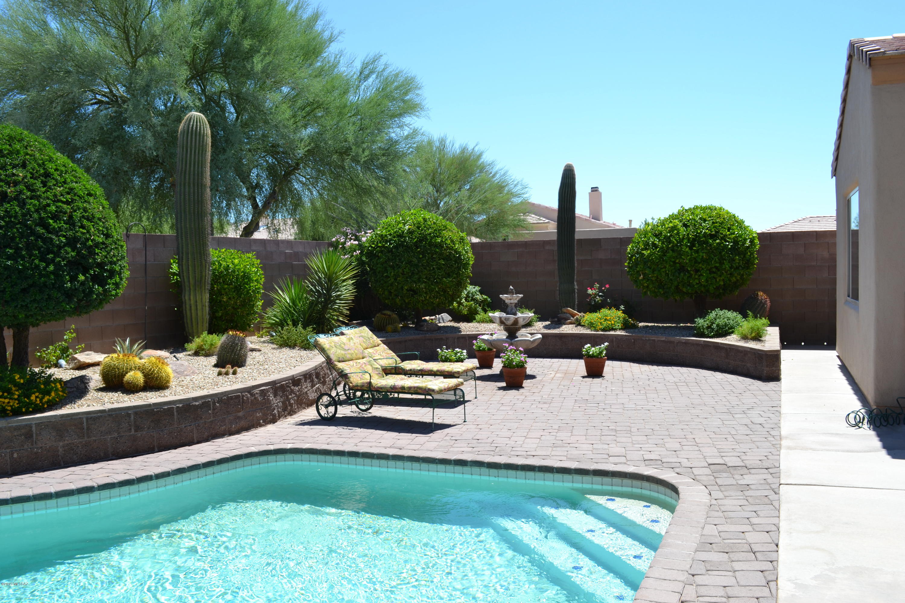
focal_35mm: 30
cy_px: 302
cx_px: 452
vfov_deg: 43.6
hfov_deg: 61.9
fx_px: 754
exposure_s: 1/200
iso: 100
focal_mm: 20
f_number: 7.1
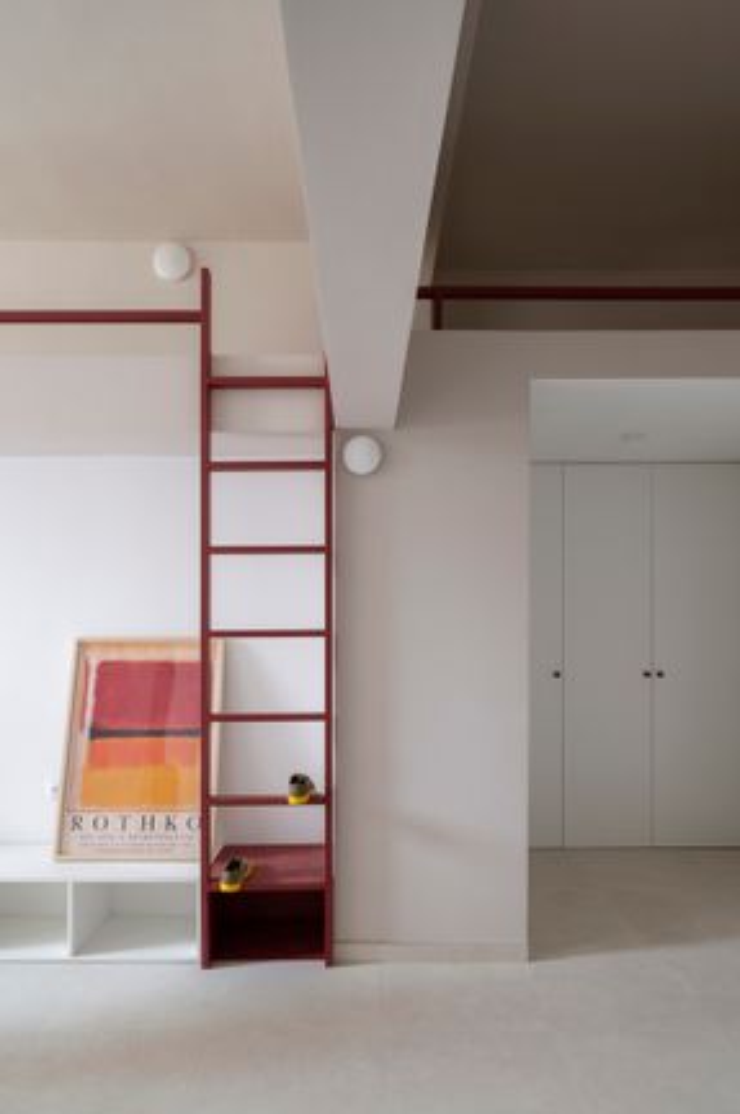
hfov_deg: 61.8
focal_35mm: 20
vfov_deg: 84.0
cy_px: 557
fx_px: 618
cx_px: 370
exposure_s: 2
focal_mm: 20
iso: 100
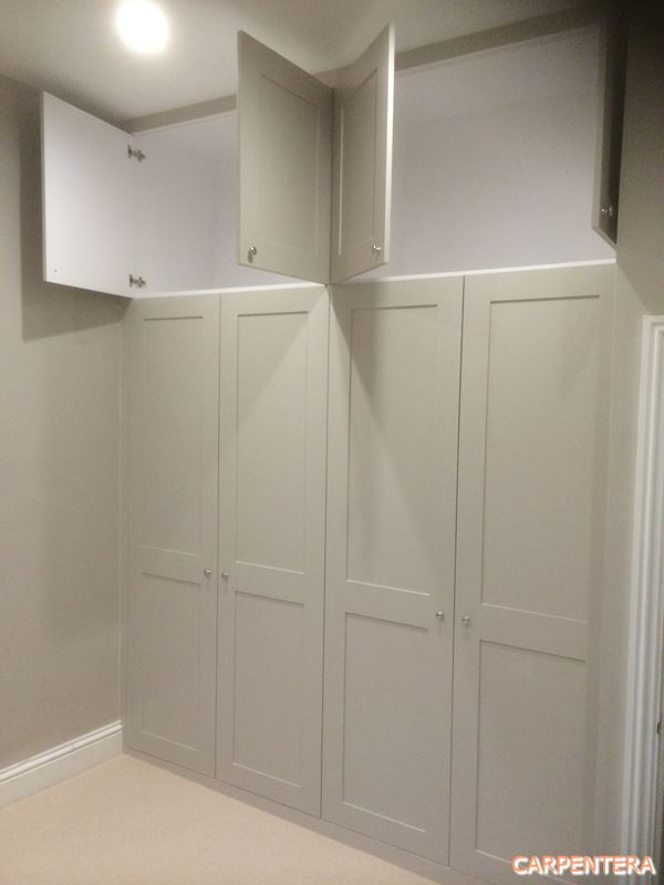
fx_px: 767
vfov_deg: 60.0
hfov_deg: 46.8
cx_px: 332
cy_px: 442
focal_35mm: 30
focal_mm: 4.12
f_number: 2.2
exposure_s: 1/30
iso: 200
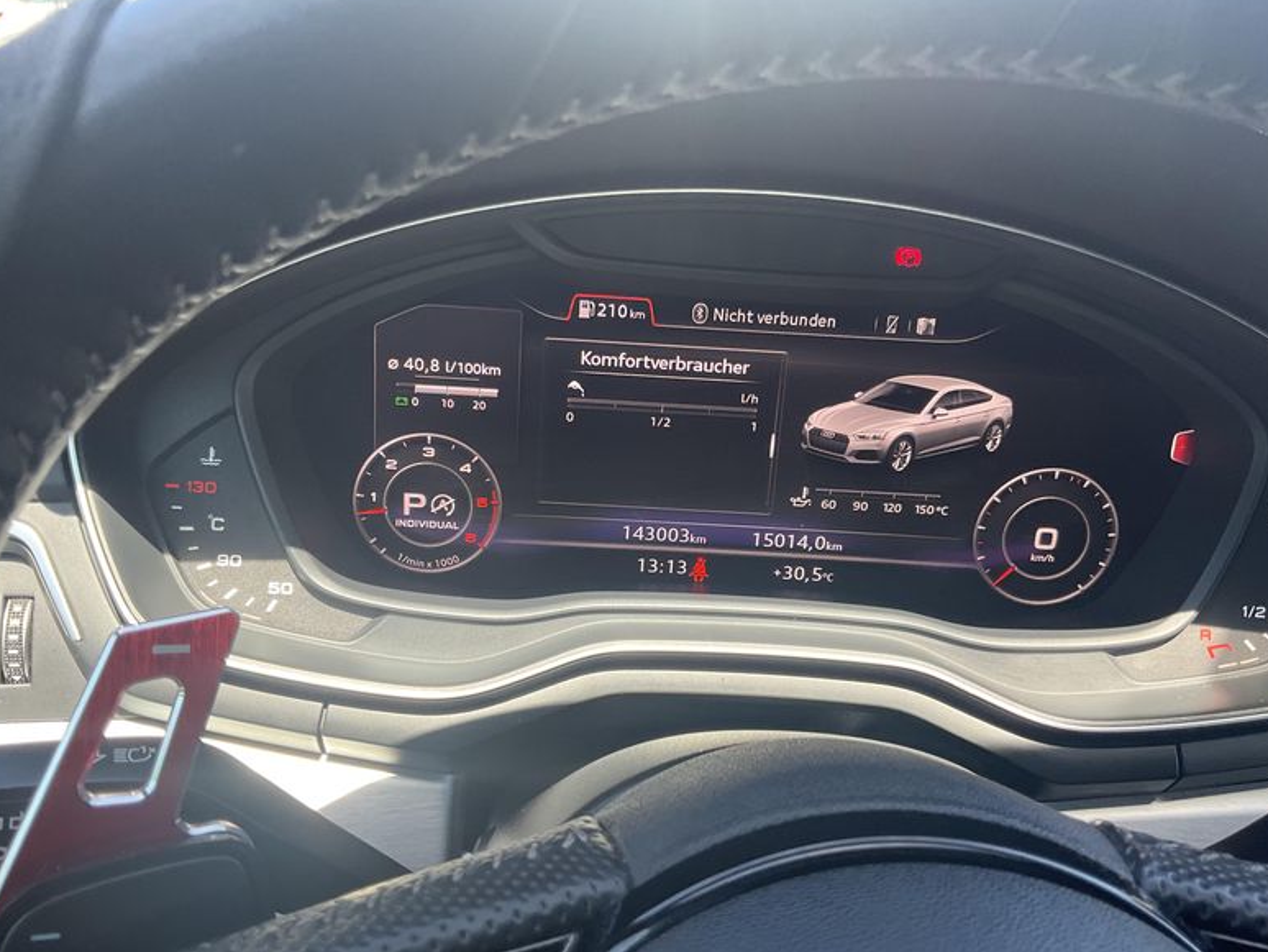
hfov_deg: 60.0
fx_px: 1099
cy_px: 474
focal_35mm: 30
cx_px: 636
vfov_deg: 46.8
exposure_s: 1/122
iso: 40
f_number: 1.8
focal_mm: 3
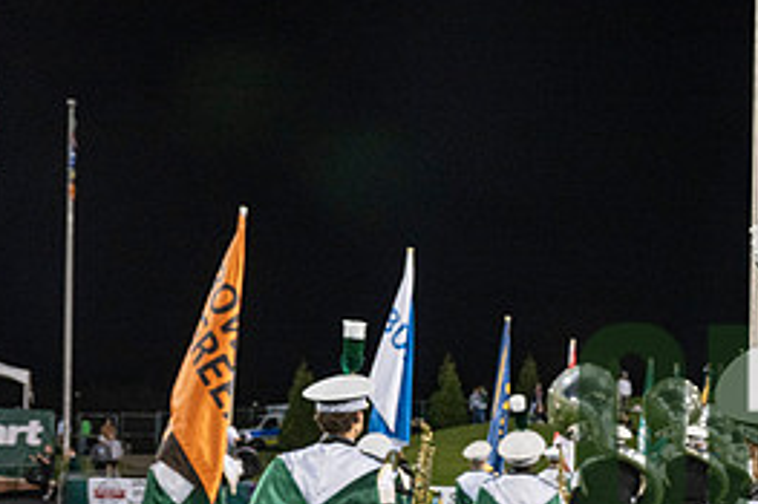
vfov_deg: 24.7
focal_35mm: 53
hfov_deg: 33.6
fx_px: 1115
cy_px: 459
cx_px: 795
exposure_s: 1/500
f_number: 3.2
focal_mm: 24
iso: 1250
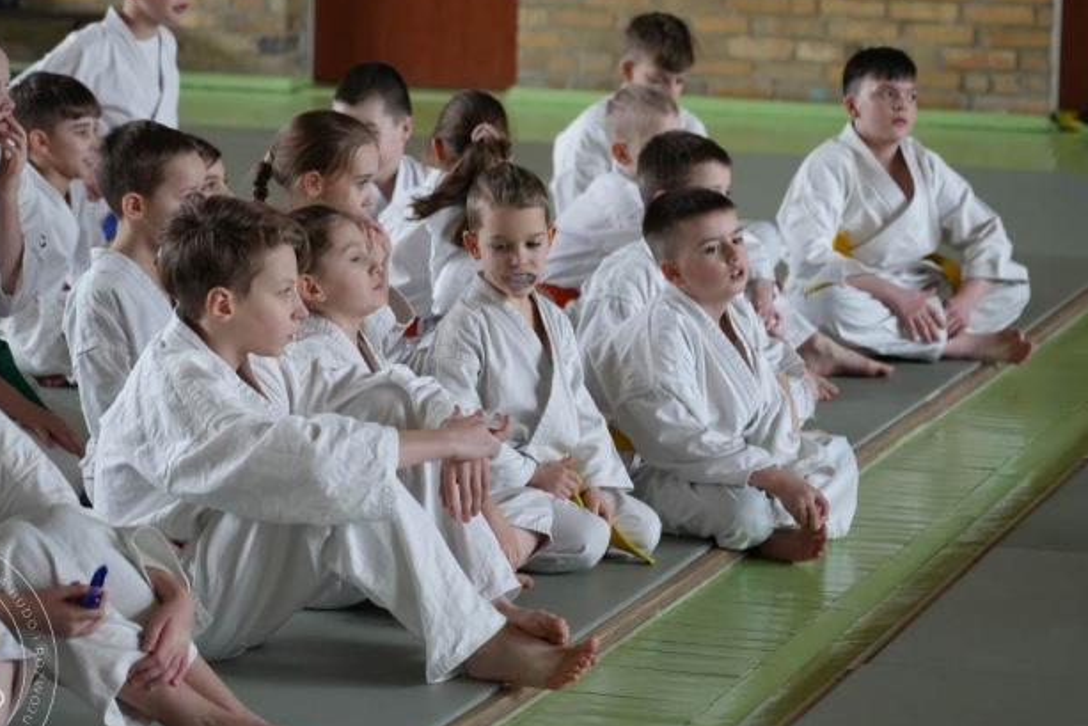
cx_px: 492
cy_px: 335
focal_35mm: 137
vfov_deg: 10.0
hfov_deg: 15.0
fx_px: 4141
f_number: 4
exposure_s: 1/160
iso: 3200
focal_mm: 105
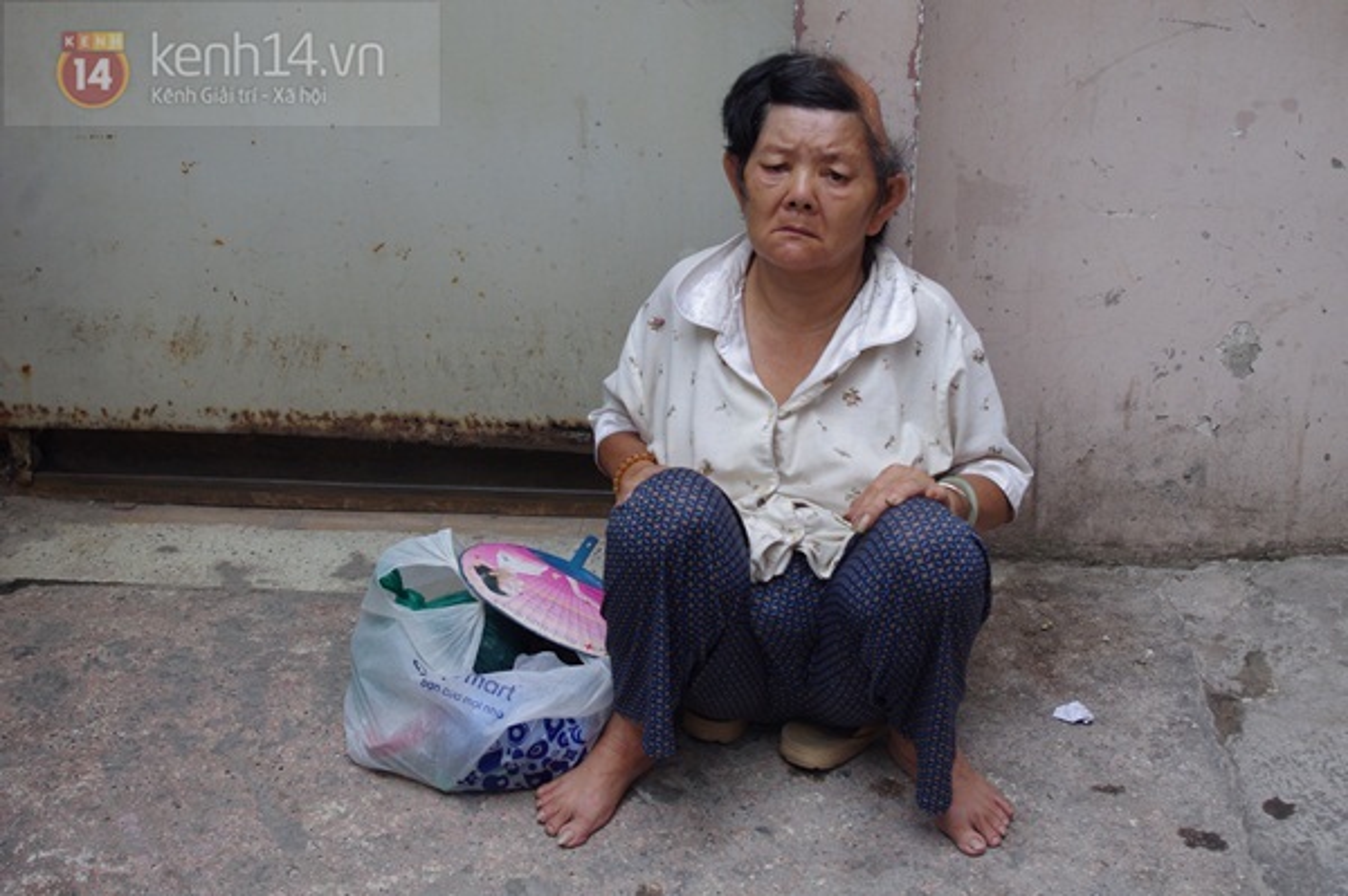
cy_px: 448
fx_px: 1945
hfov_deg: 38.2
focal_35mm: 52
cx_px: 674
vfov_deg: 25.9
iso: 400
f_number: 5.6
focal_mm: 35
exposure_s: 1/200
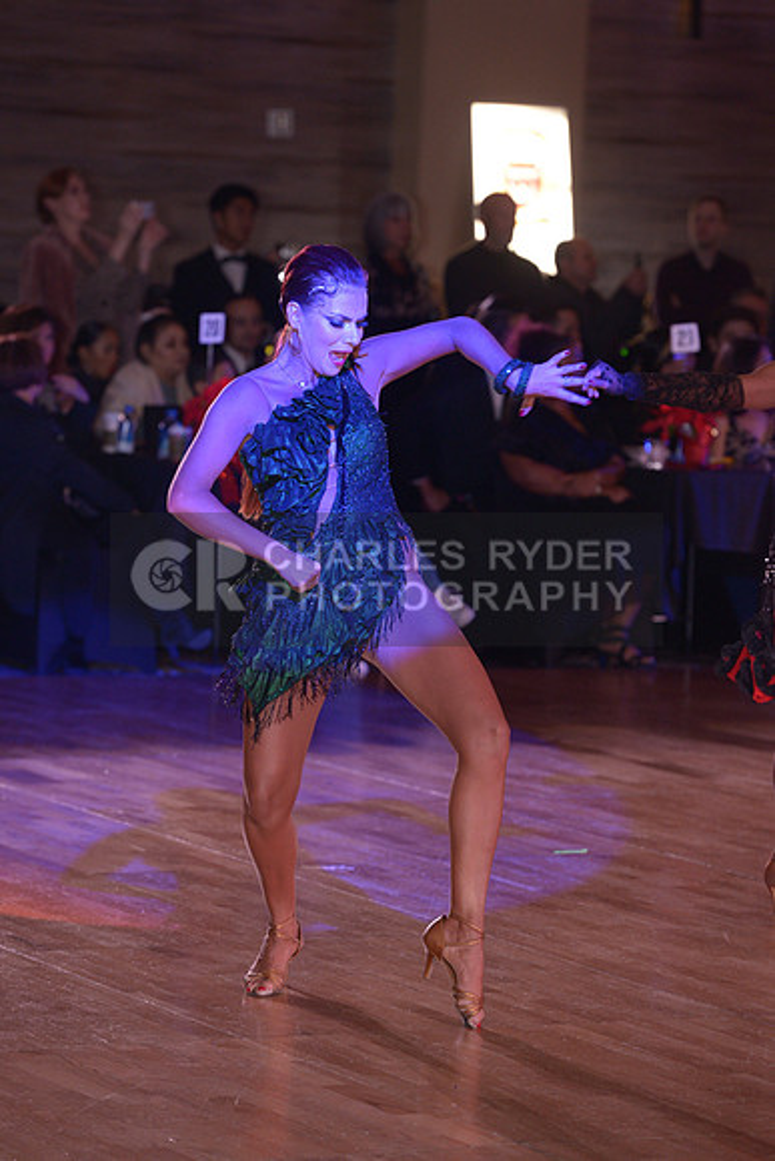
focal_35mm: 160
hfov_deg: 8.6
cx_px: 388
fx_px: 5163
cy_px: 580
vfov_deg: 12.8
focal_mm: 160
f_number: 5
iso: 1250
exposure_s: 1/200
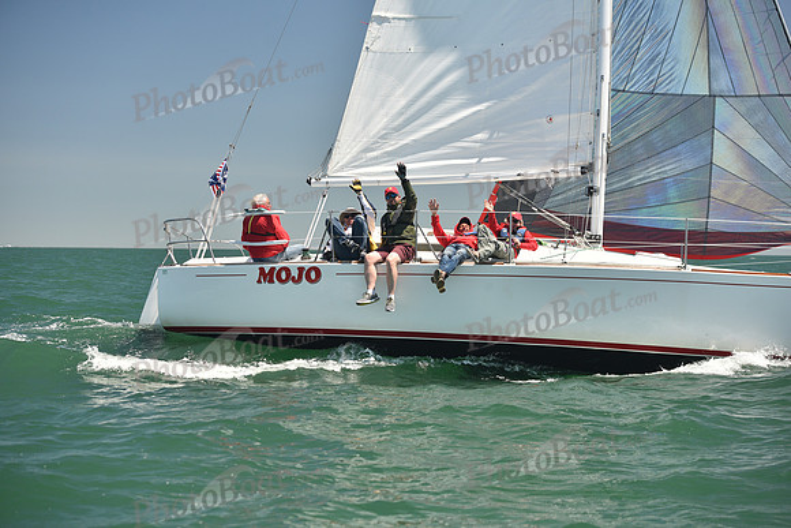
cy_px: 264
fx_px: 1538
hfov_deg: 28.8
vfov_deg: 19.5
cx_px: 396
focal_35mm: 70
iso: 250
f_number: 4
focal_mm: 70
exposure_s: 1/800
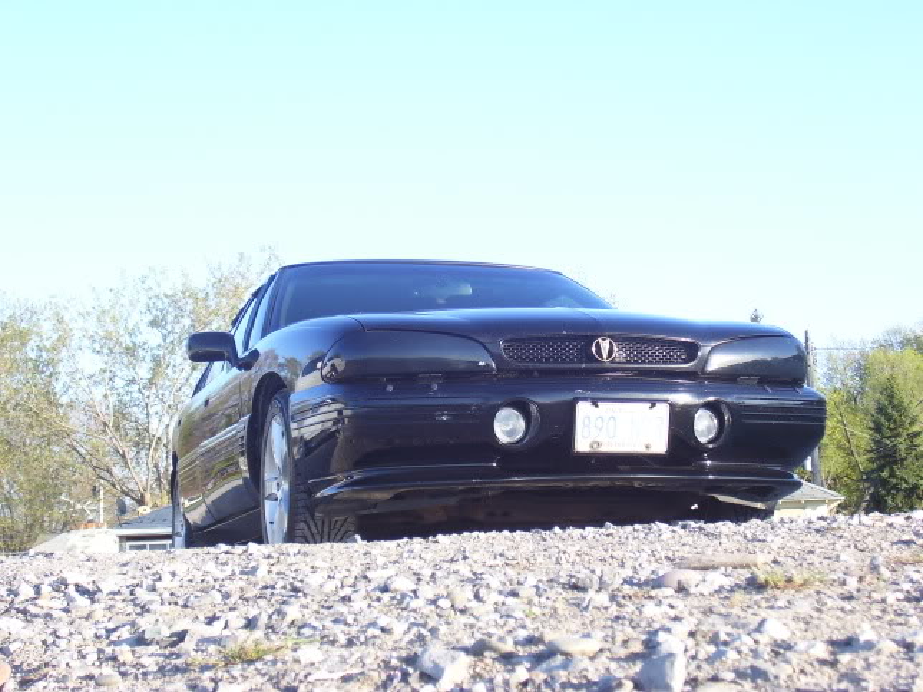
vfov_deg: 22.3
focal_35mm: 66
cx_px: 462
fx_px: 1760
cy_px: 346
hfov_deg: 29.4
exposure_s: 1/250
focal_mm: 10.8
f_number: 3.6
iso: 80
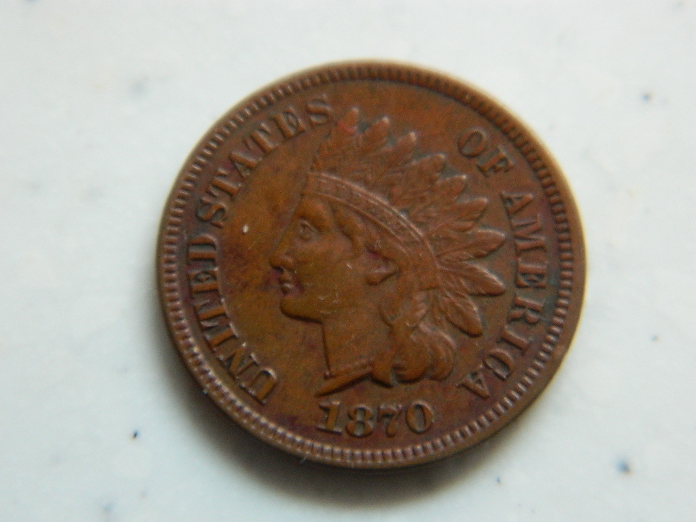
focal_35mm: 103
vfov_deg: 14.4
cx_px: 348
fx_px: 2071
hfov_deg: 19.1
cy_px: 261
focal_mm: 18.6
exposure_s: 1/15
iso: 400
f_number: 4.5
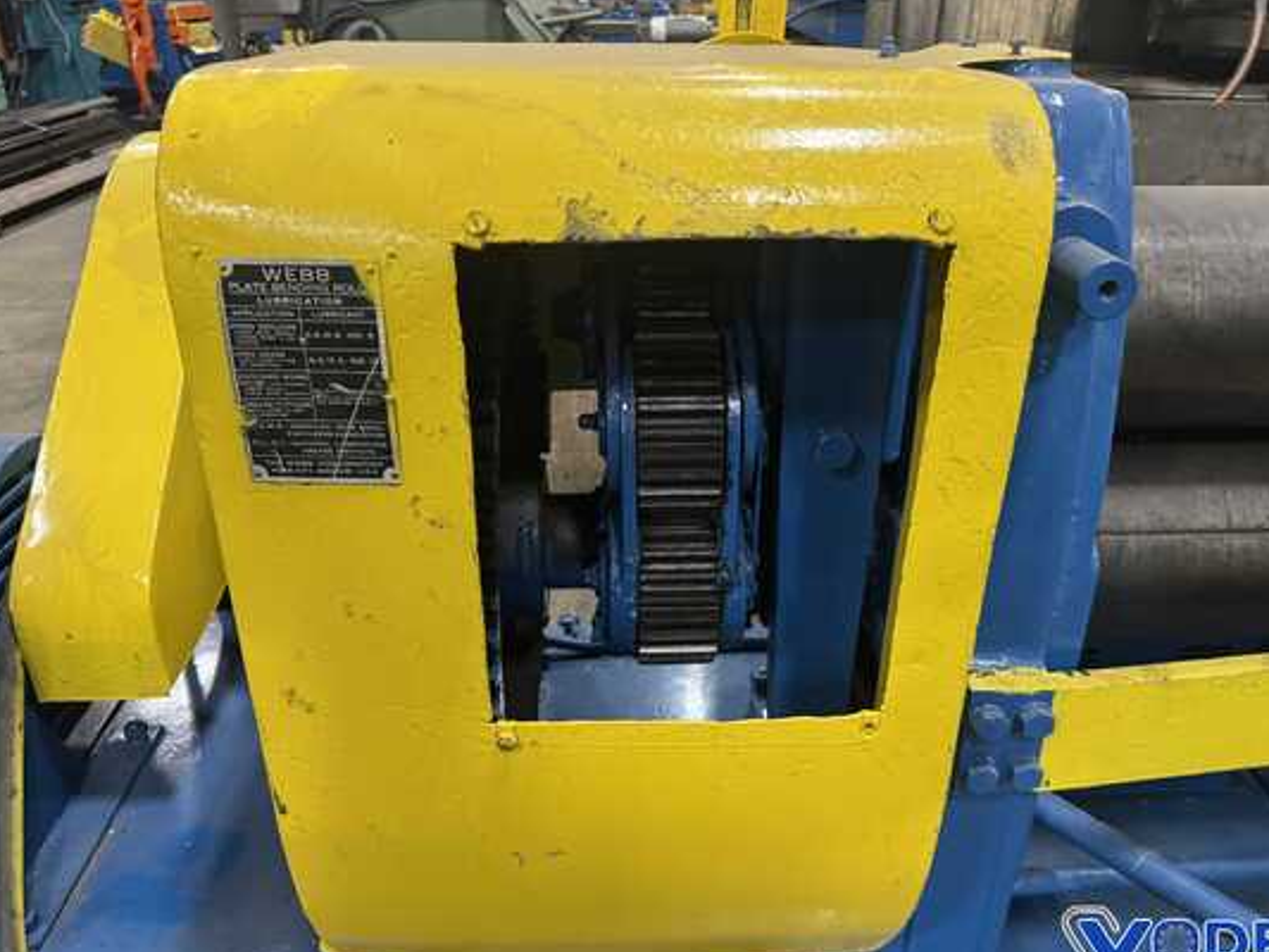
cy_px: 512
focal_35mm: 27
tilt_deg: -28.5
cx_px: 662
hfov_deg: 65.3
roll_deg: -0.3
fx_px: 990
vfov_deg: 51.3
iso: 400
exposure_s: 1/60
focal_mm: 6.76
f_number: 1.78
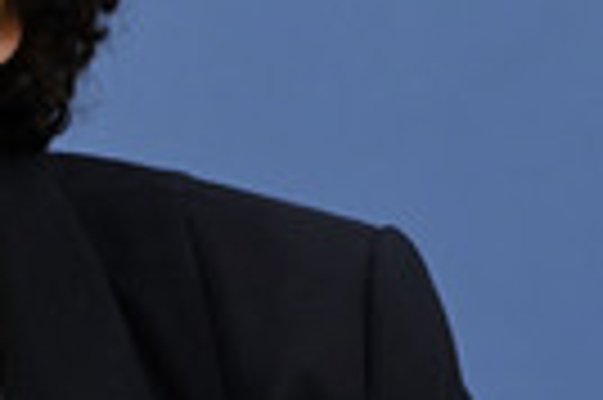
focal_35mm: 404
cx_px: -101
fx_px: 6759
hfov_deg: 5.1
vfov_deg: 3.4
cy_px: 18
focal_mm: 120
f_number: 7.1
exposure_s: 1/400
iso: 2000
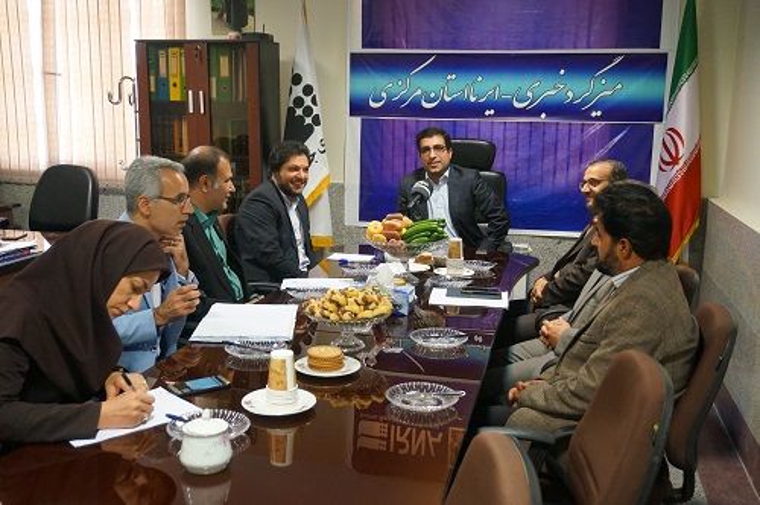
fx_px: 759
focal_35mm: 36
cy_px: 252
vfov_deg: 36.8
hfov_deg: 53.2
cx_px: 380
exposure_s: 1/80
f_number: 4.5
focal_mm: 24
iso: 3200
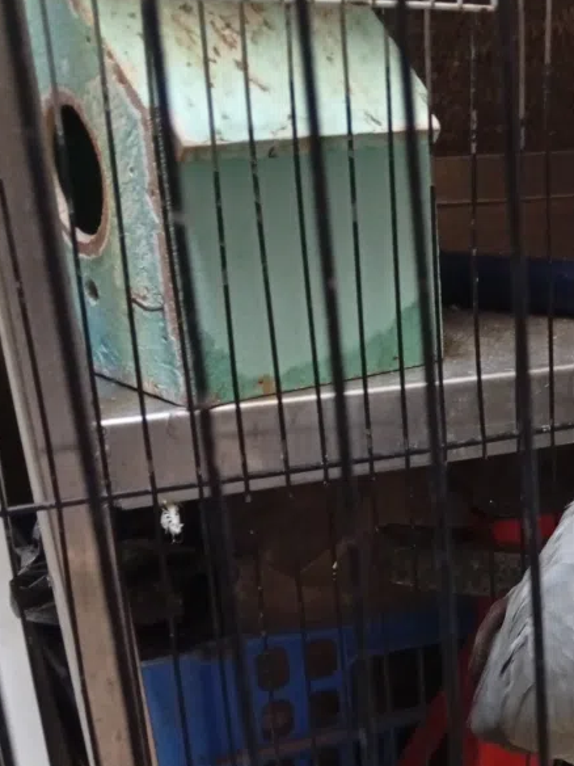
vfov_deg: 29.0
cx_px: 625
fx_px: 1393
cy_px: 738
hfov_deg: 22.1
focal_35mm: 63
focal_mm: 3.98
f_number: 1.8
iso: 1253
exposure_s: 1/20
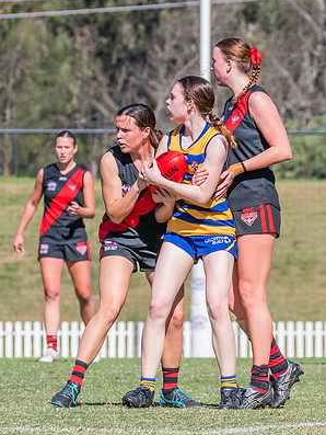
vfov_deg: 2.2
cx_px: 150
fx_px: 11069
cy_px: 219
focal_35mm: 882
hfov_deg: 1.7
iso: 800
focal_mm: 310
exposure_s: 1/1250
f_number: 11
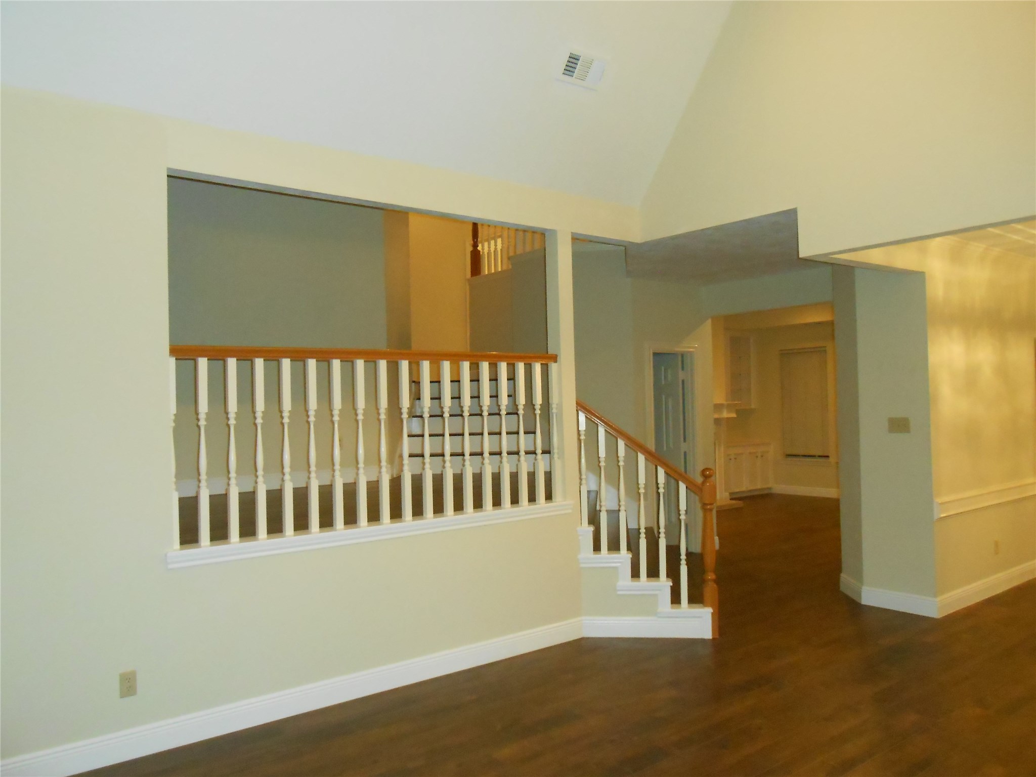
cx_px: 518
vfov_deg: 53.1
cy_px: 388
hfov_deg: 67.3
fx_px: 778
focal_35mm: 26
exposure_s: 1/25
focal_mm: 4.6
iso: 640
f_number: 3.5
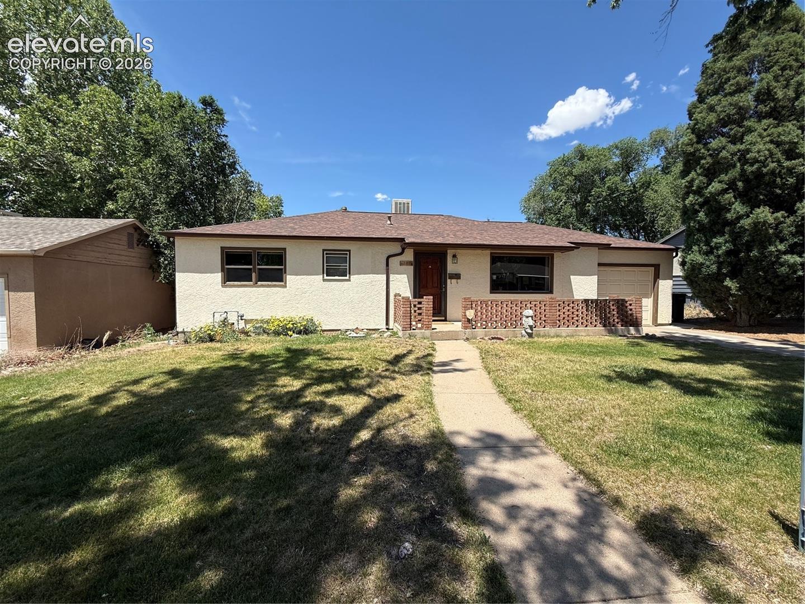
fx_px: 326
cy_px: 302
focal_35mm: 14
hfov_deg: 102.1
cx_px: 402
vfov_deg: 85.7
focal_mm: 2.22
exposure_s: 1/1795
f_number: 2.2
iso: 50
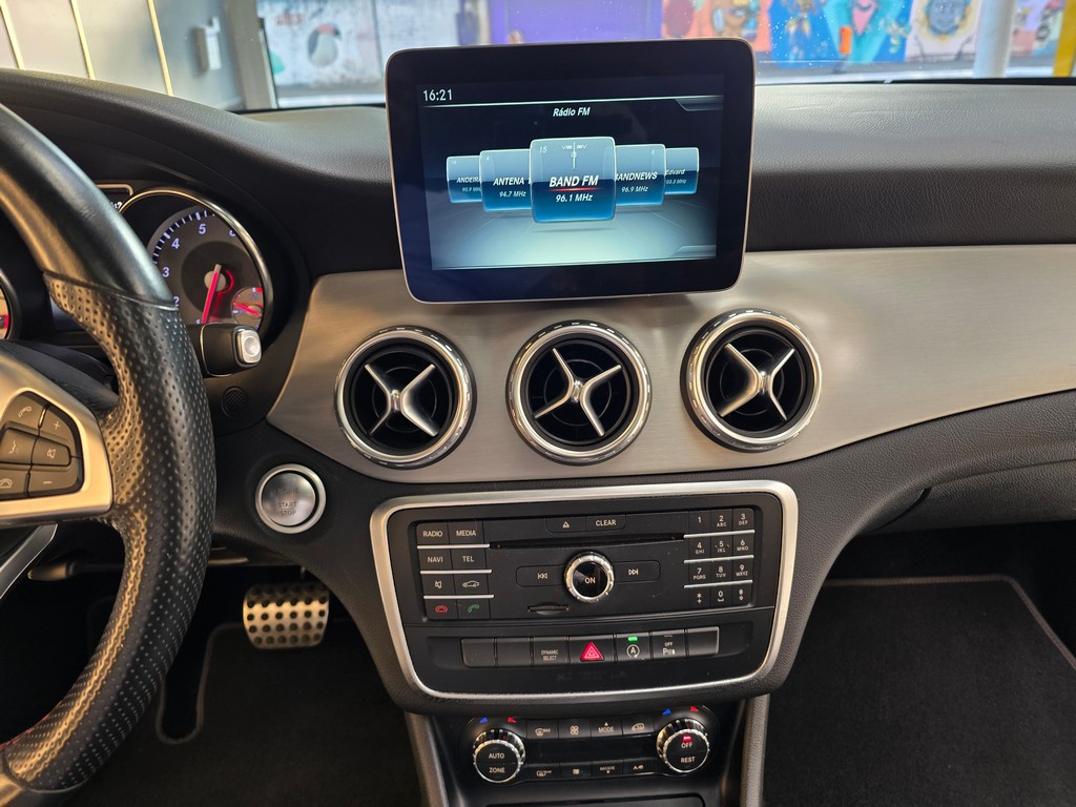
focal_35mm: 23
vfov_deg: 58.9
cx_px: 538
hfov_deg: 73.9
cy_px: 404
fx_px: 715
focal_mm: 6.3
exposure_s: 1/50
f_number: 1.7
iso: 200
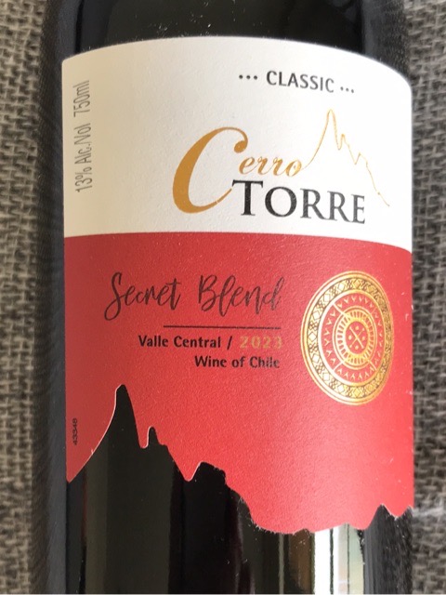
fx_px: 1117
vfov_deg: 29.8
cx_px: 223
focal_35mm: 65
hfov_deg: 22.6
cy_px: 298
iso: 40
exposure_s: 1/100
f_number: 1.8
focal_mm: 3.99
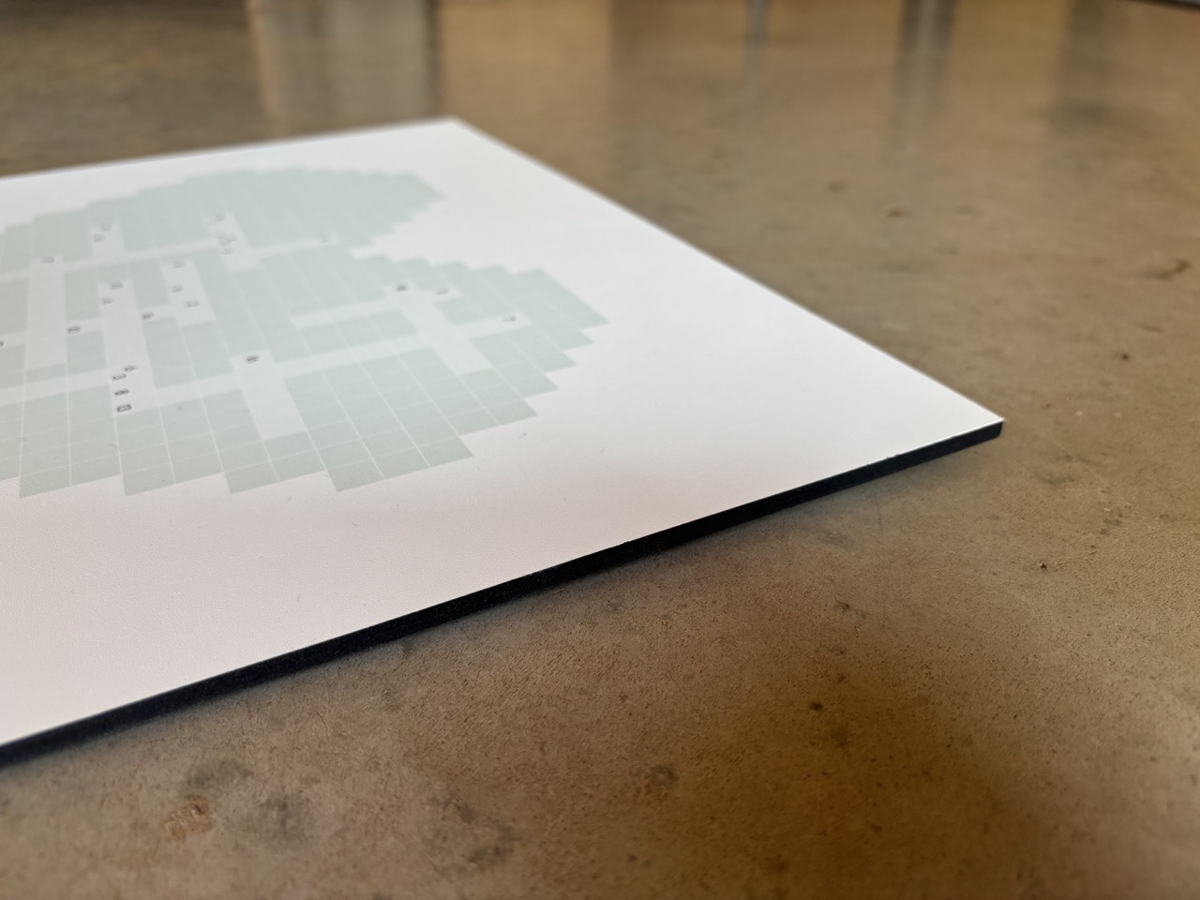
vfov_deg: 53.1
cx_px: 600
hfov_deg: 67.3
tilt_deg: -30.7
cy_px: 450
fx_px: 901
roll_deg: +0.8
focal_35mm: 26
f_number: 1.6
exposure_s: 1/121
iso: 100
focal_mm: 5.96
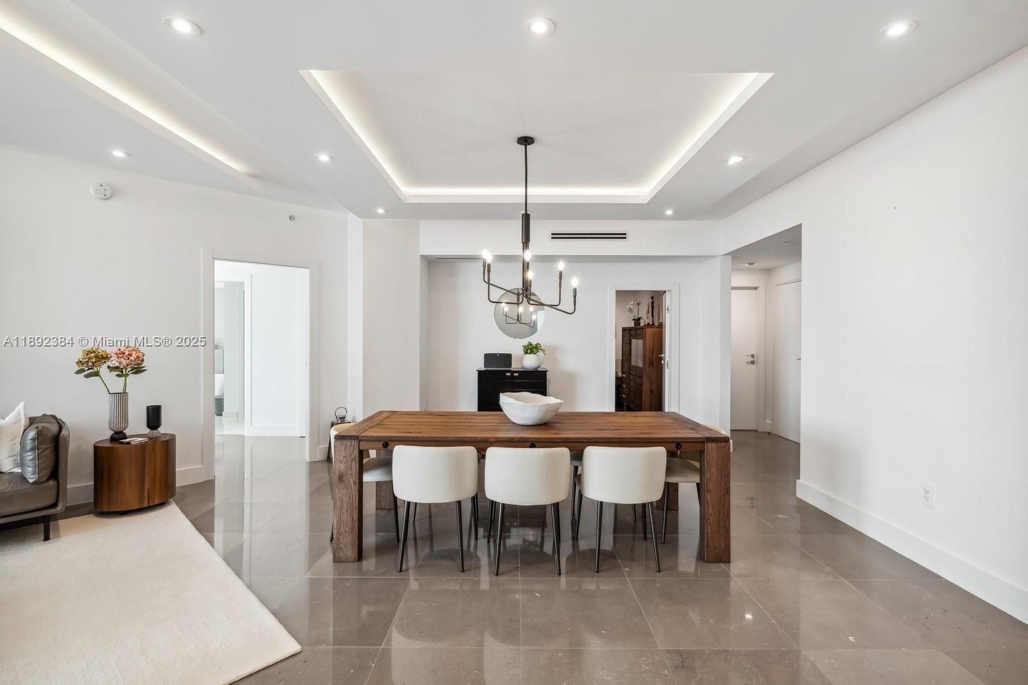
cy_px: 342
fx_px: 457
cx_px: 514
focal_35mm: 16
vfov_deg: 73.8
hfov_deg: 96.7
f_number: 10
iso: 200
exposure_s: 1/8
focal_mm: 16
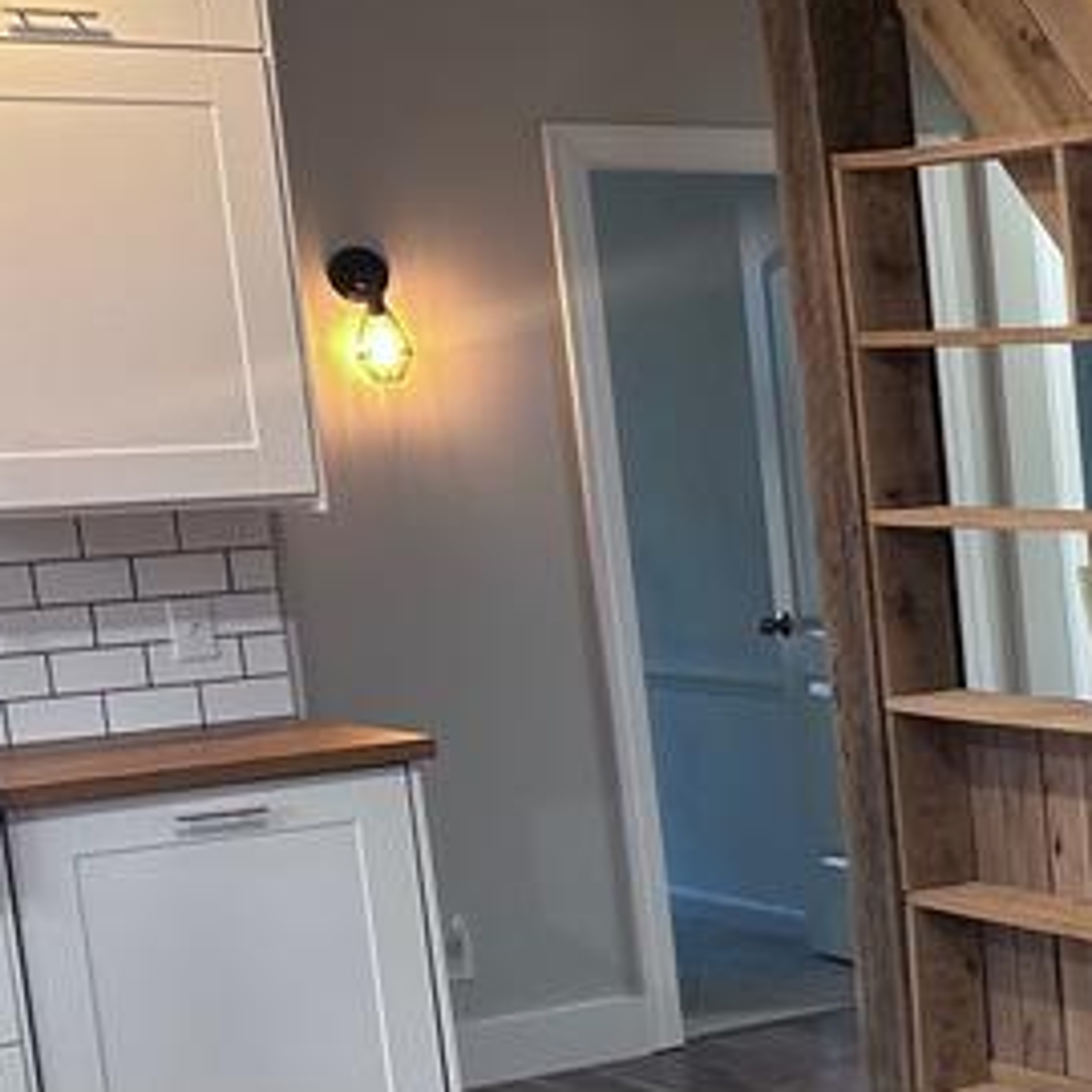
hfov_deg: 16.3
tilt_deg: -8.9
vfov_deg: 19.8
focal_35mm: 87
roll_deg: +2.1
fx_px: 3105
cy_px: 817
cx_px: 2034
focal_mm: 5.7
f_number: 1.5
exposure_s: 1/60
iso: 80
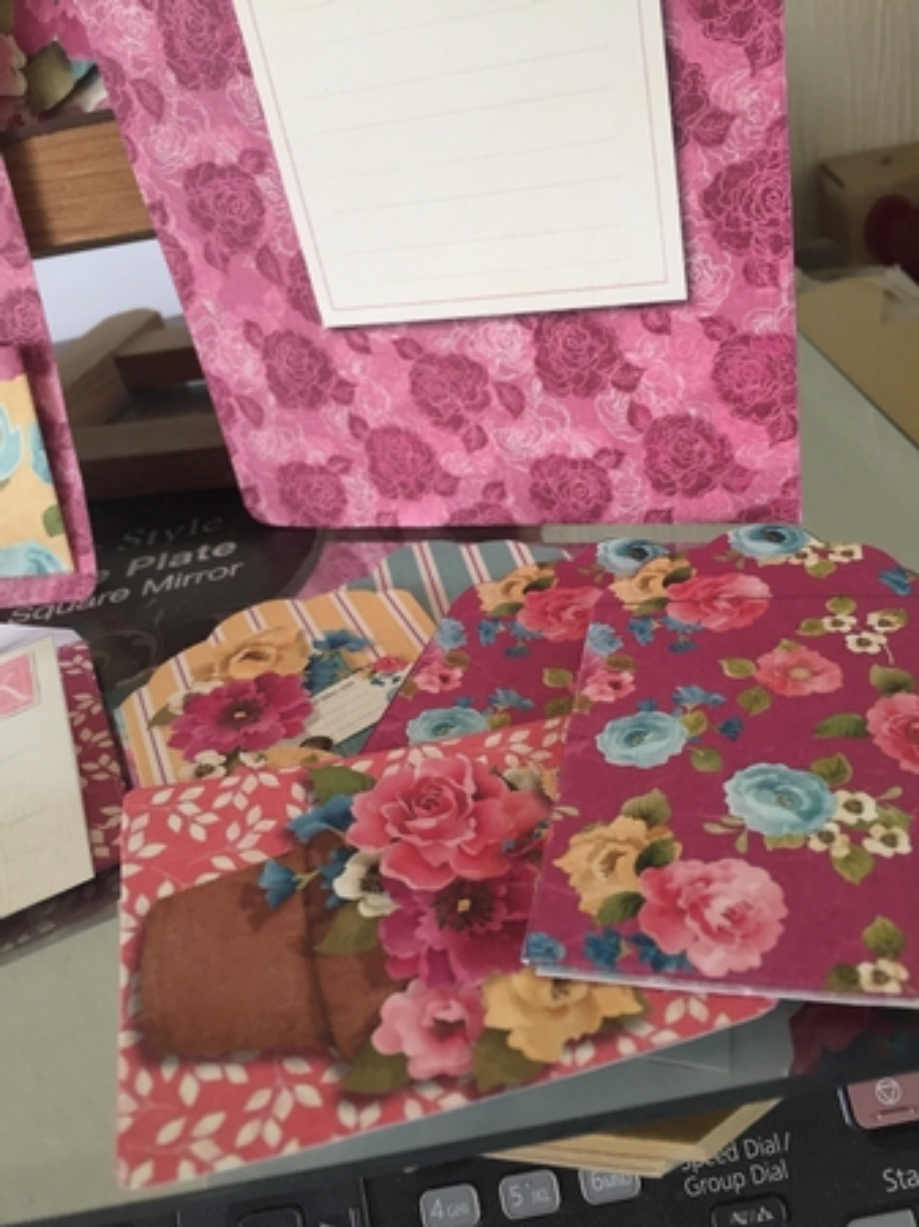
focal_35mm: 29
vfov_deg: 61.7
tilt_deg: -32.4
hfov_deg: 48.2
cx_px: 460
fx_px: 1028
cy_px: 614
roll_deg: +14.2
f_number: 2.2
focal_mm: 4.15
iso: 100
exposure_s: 1/33
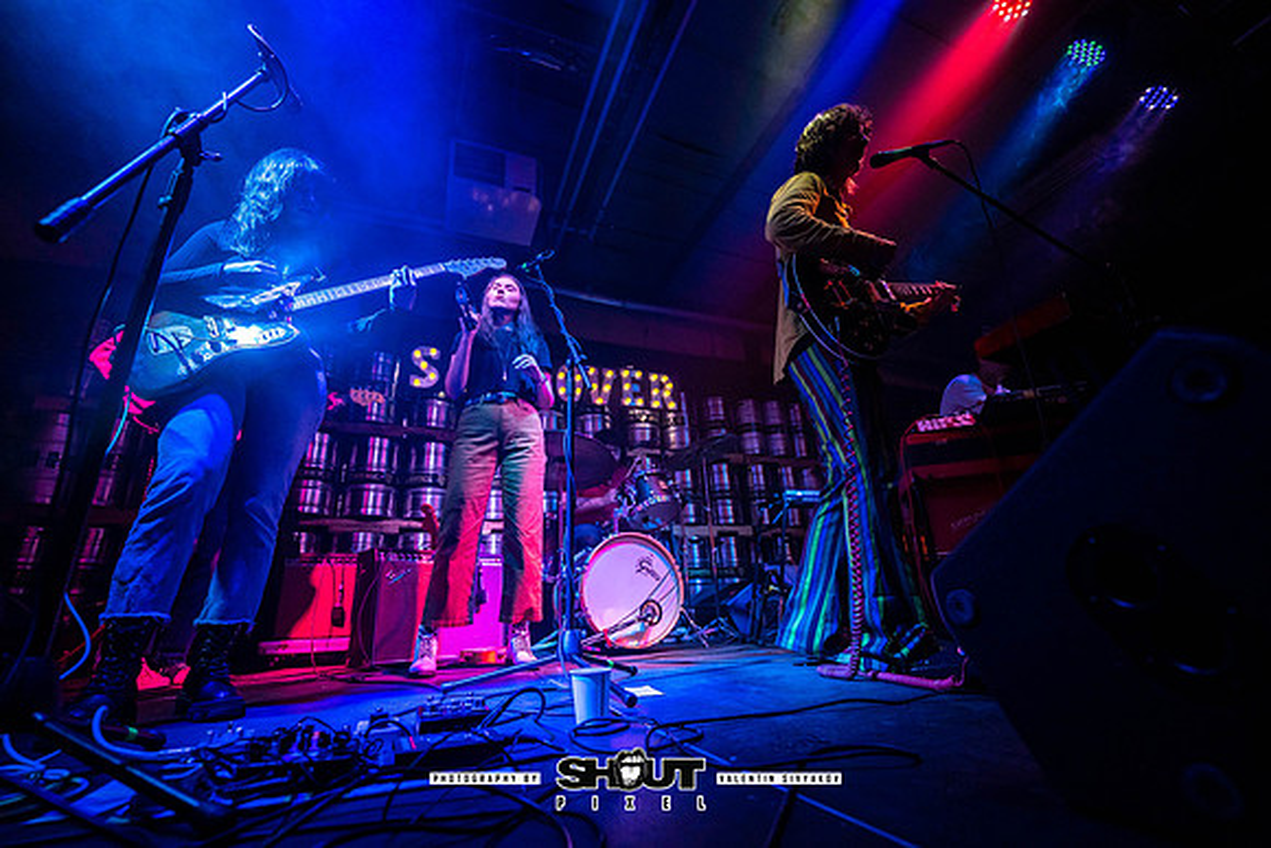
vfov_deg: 81.2
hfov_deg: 104.2
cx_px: 636
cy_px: 424
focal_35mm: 14
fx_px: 494
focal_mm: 14
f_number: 2.8
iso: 640
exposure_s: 1/250
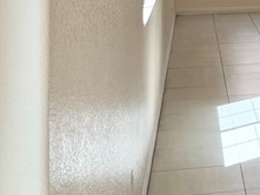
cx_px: 481
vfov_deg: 12.8
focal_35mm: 111
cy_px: -74
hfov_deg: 15.1
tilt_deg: -1.2
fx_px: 834
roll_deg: -0.6
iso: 80
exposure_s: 1/477
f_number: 1.78
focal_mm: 6.76
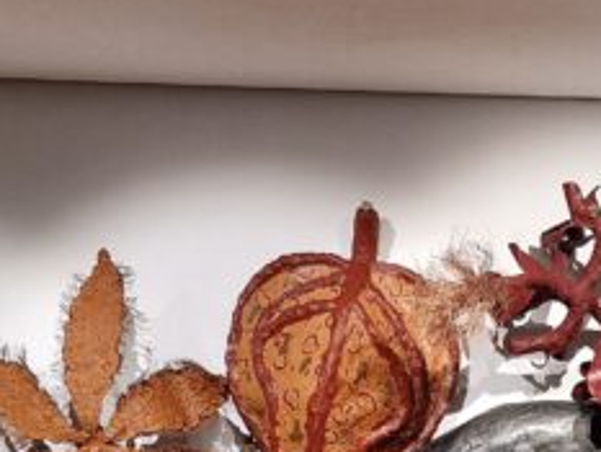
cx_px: 449
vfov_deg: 13.0
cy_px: 852
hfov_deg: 19.3
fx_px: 1754
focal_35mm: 101
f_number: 1.8
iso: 160
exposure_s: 1/100
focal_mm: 5.54
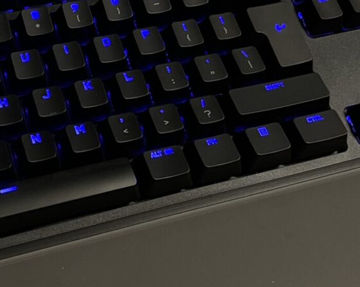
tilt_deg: -48.4
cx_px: 81
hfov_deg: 26.7
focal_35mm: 70
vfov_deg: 21.5
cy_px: 52
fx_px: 745
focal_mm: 5.1
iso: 500
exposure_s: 1/50
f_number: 1.6
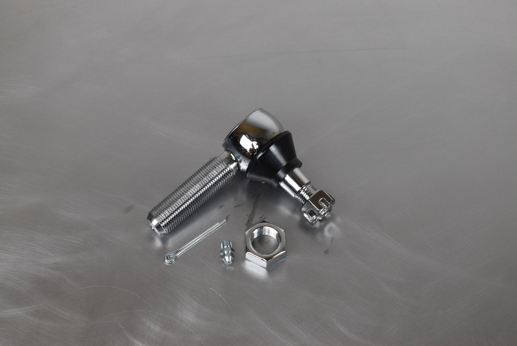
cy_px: 173
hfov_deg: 24.6
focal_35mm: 82
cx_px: 258
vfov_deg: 16.6
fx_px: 1186
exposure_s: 1/160
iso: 1250
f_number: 6.3
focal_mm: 55
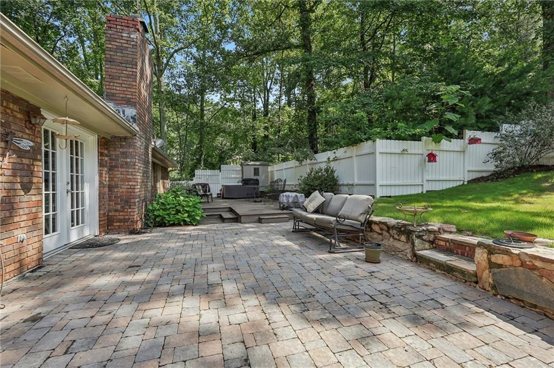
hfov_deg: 95.0
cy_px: 184
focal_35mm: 16
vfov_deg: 72.0
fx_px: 254
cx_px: 277
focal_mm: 16.5
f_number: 8
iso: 800
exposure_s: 1/320
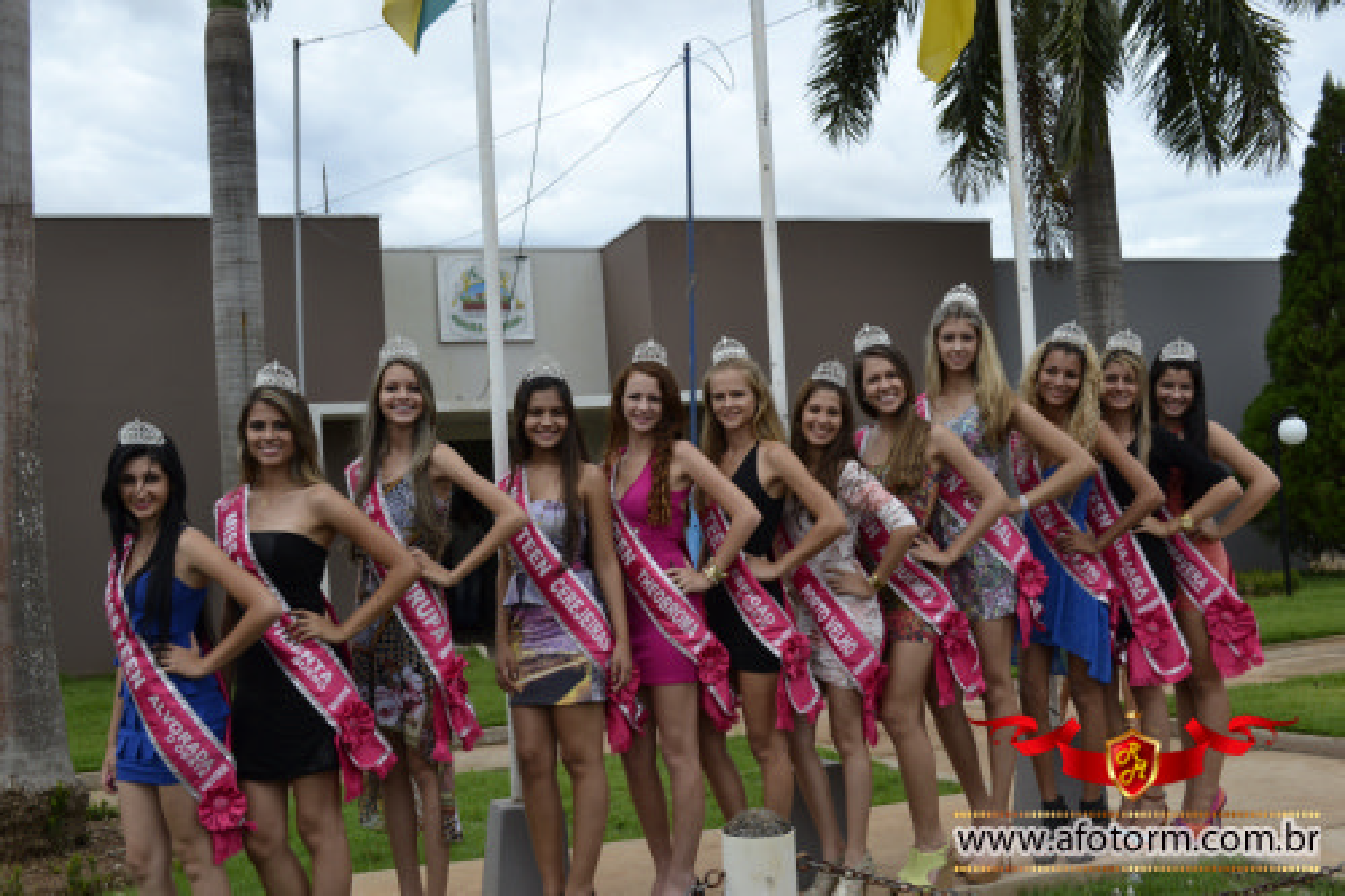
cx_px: 672
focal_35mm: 39
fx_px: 1457
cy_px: 448
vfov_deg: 34.2
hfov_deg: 49.6
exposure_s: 1/200
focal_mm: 26
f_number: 7.1
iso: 100
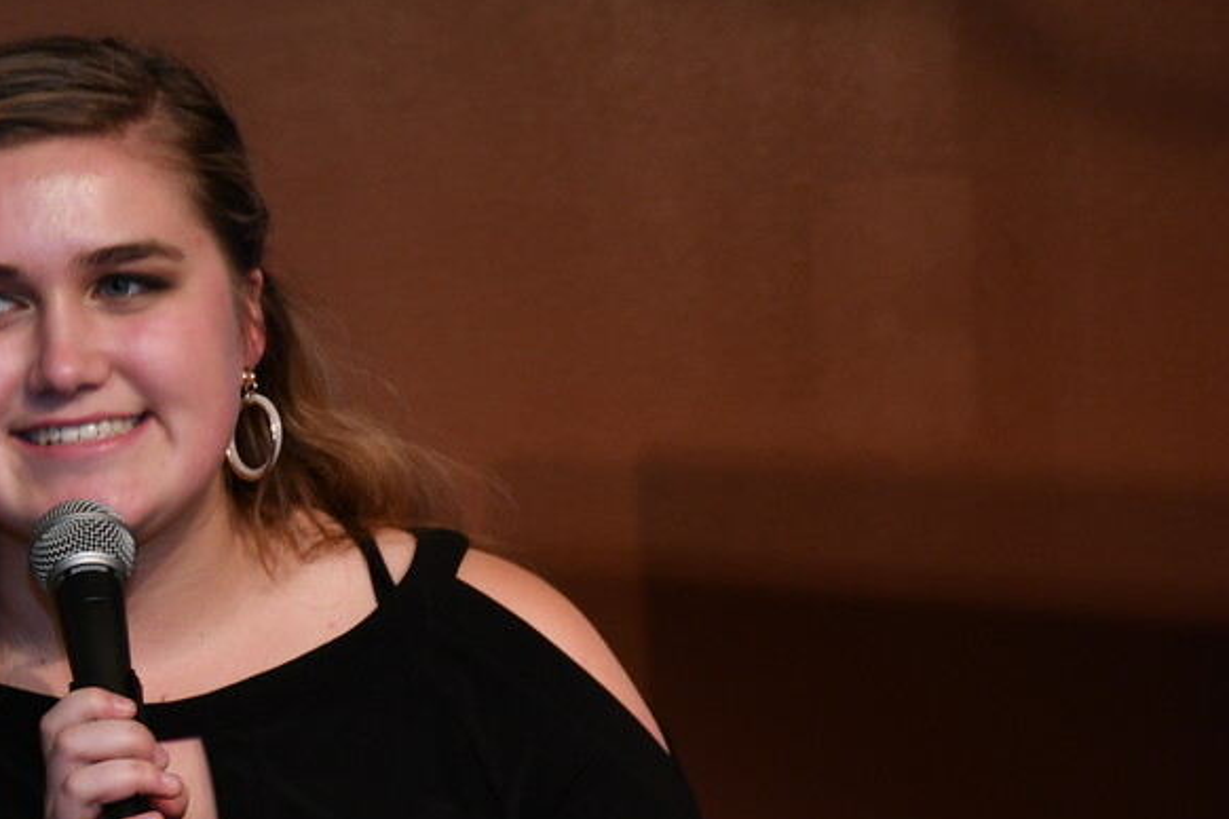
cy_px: 614
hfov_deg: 6.9
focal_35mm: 297
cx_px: -21
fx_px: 10138
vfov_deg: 4.6
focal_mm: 80
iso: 250
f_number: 5.3
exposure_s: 1/60
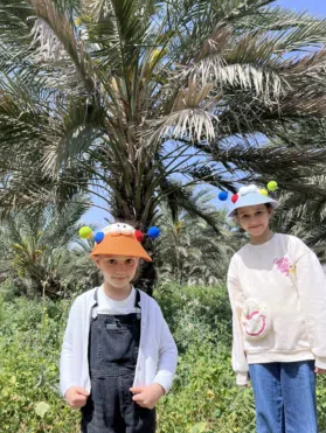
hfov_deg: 49.8
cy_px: 208
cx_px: 158
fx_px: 351
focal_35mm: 28
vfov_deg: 63.4
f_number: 1.6
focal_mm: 5.1
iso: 50
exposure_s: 1/1992
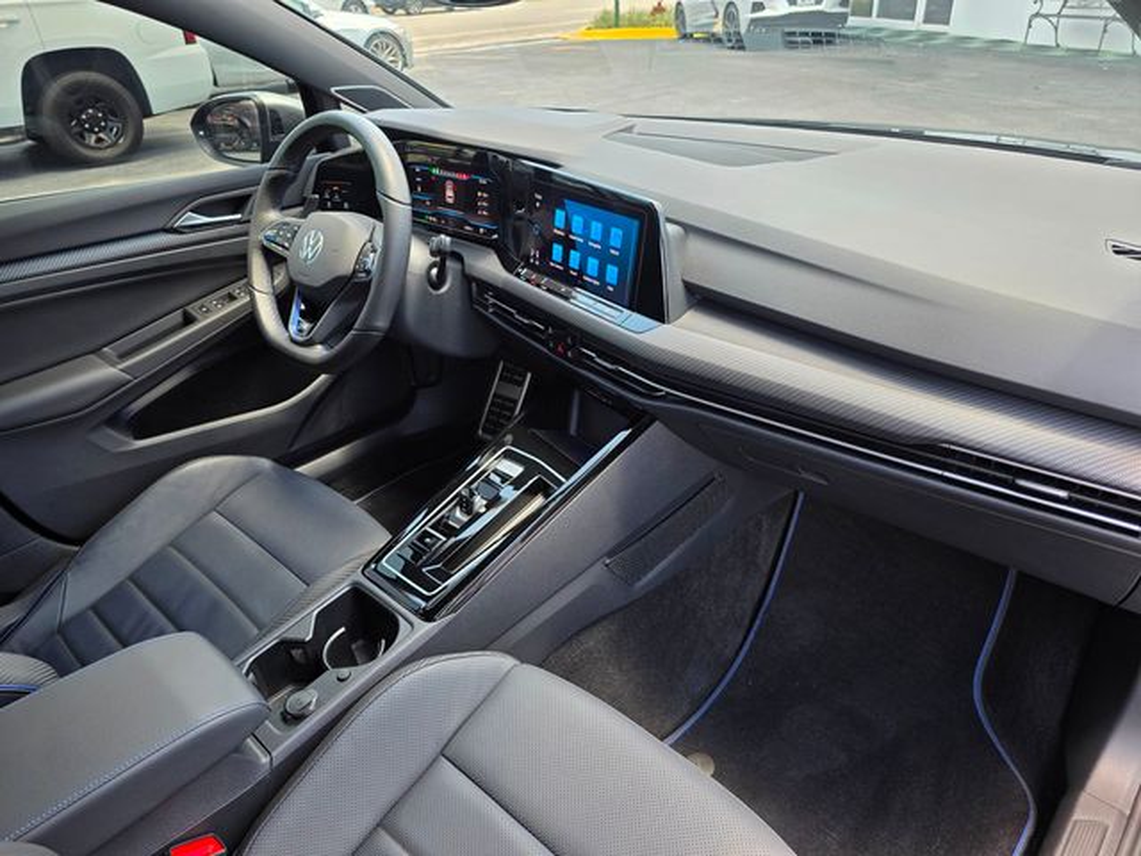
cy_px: 428
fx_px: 758
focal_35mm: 23
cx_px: 570
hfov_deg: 73.9
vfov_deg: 58.9
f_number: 1.7
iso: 64
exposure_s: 1/180
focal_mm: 6.3
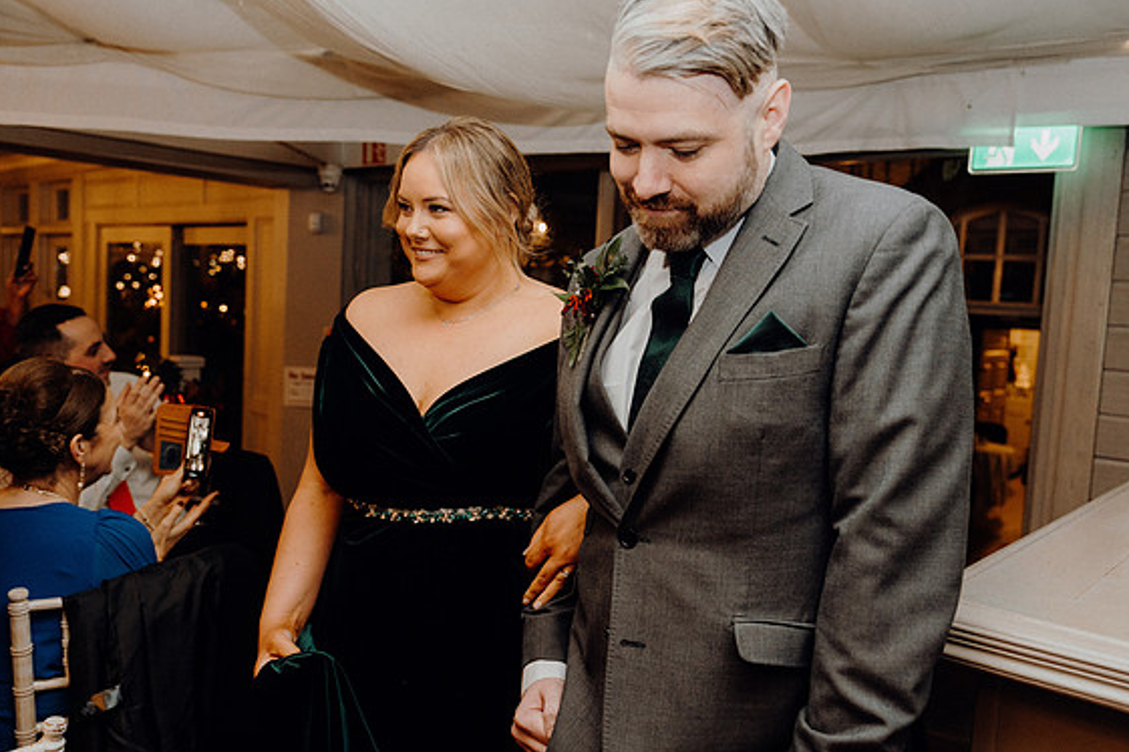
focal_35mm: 31
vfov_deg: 42.3
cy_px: 371
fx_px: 972
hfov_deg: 60.3
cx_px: 574
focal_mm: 30
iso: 2500
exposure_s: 1/160
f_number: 3.5
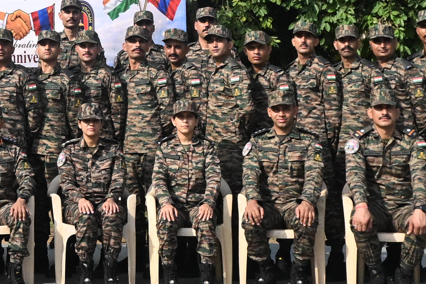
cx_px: 6
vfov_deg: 13.5
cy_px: -8
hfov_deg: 19.8
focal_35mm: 100
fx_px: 1183
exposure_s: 1/10000
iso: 2000
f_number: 5
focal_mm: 17.5
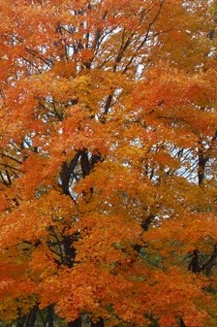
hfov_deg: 20.3
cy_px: 128
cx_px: -79
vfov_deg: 33.3
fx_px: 544
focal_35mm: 60
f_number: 9
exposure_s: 1/125
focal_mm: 18
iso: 200
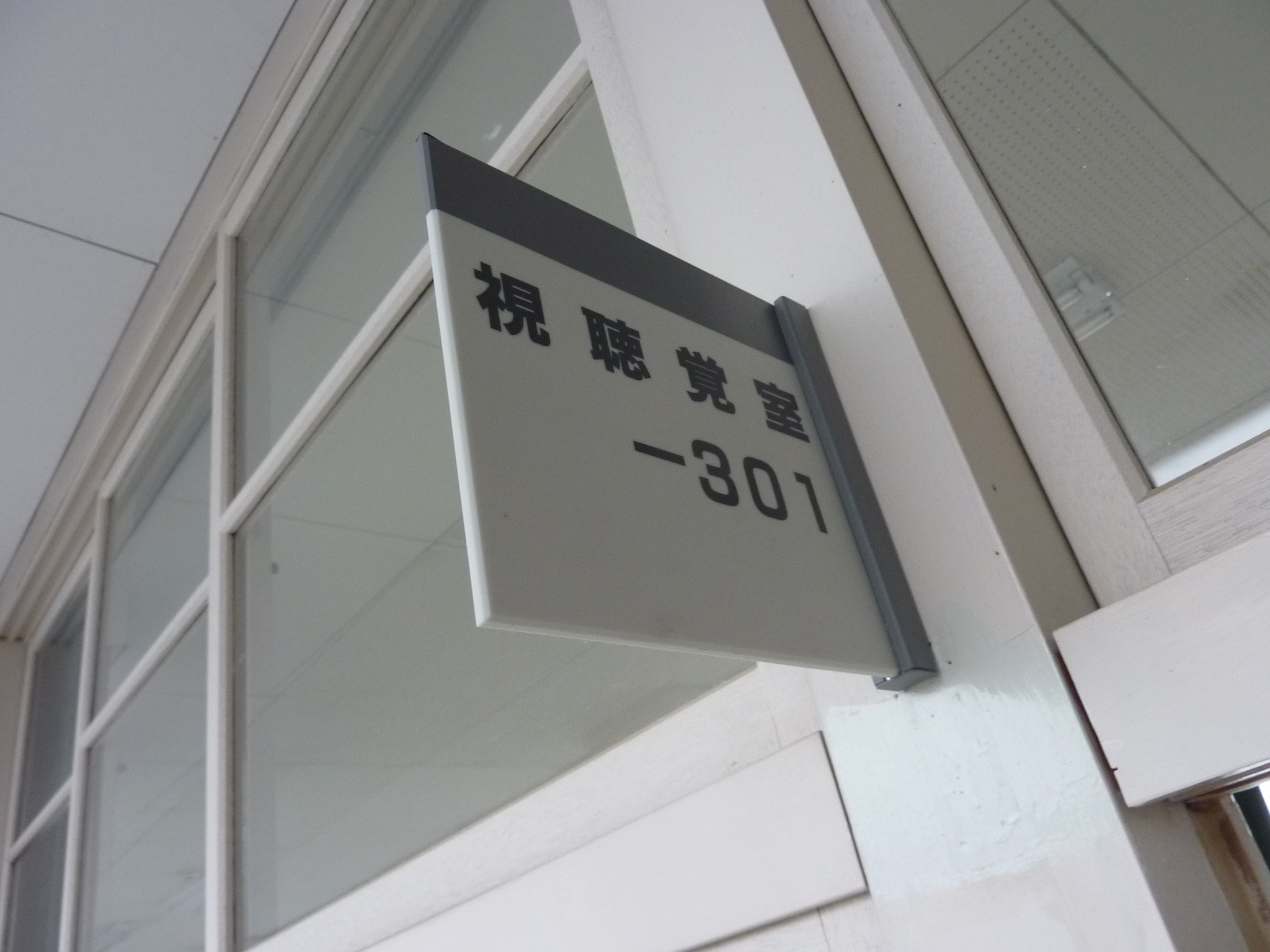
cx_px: 635
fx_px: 917
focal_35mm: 25
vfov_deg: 54.9
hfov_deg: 69.4
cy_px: 476
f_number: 3.3
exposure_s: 1/30
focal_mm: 4.1
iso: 200
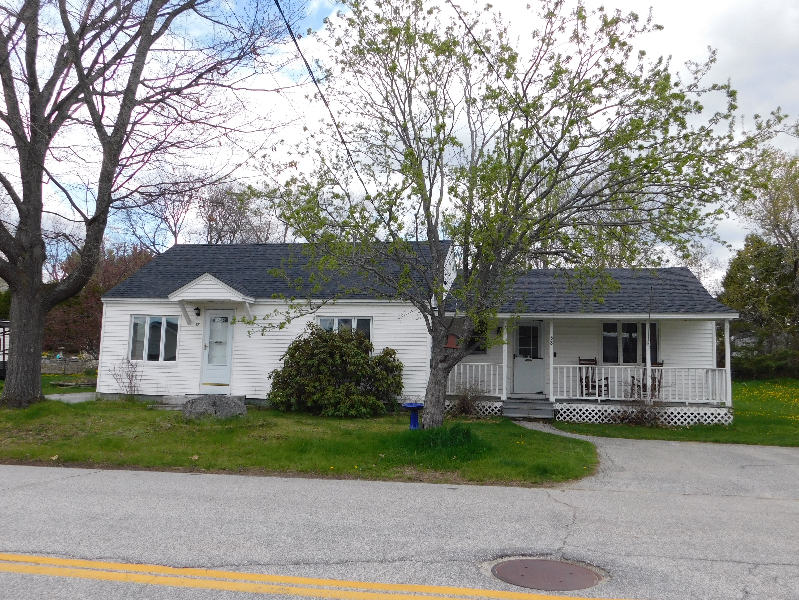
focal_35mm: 30
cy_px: 300
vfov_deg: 46.8
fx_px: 692
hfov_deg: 60.0
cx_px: 400
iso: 125
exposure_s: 1/800
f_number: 3.2
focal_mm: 5.3
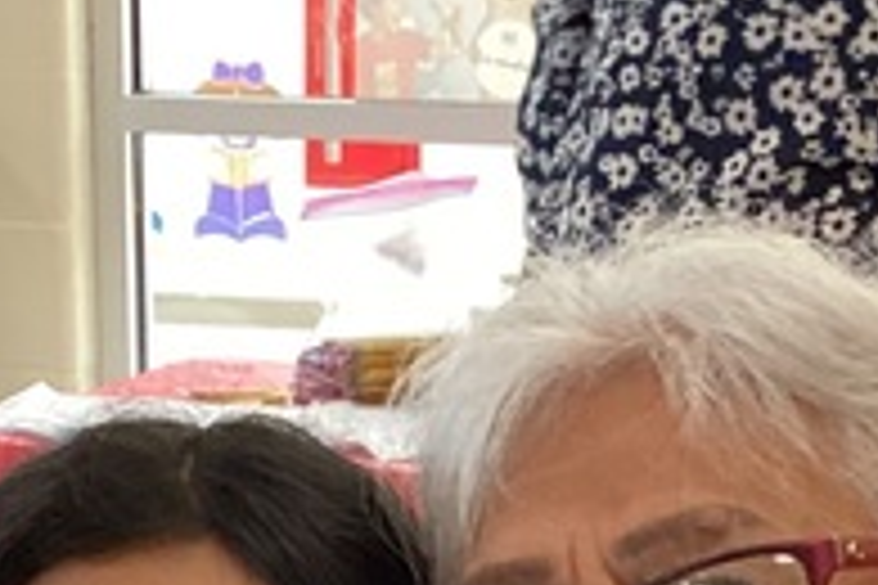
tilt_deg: -26.1
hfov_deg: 15.5
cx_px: 446
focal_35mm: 132
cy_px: 1566
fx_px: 3219
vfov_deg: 9.0
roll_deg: -3.9
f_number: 2.4
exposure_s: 1/50
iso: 320
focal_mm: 3.3
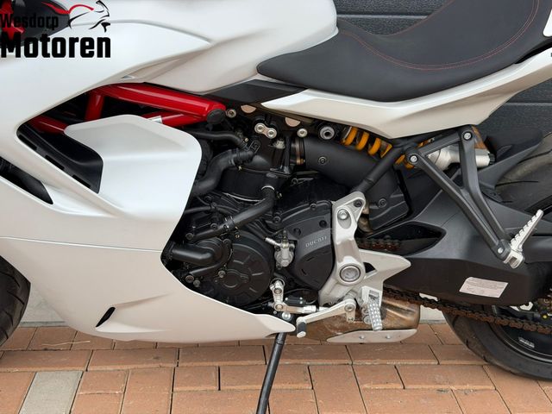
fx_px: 765
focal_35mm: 48
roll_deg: -1.9
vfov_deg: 30.3
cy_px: 207
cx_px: 276
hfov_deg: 39.7
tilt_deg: -18.6
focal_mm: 6.76
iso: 80
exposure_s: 1/2088
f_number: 1.78
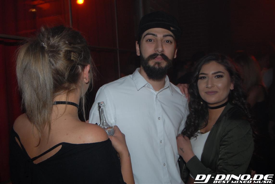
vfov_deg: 37.0
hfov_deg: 53.0
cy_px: 92
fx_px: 276
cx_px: 138
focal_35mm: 36
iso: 400
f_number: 5.6
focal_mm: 24
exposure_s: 1/6
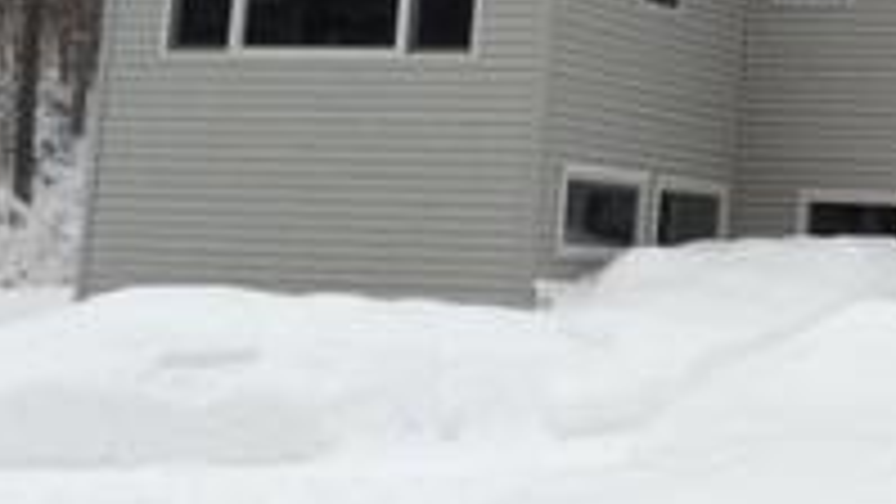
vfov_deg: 11.3
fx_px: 2495
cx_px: 1009
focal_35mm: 105
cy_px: -126
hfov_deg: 19.4
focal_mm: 3.3
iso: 32
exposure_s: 1/120
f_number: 2.4
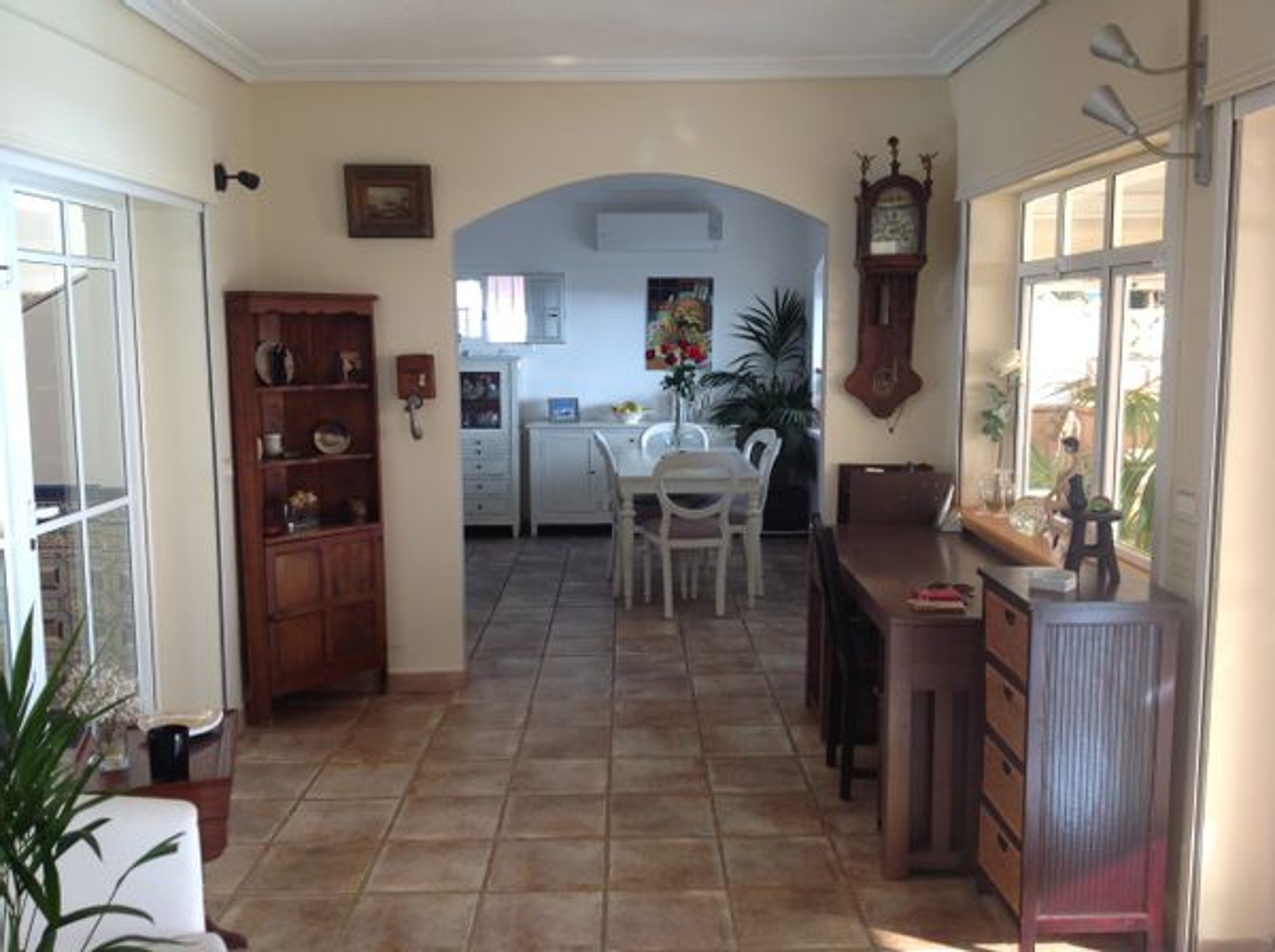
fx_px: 1287
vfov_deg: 40.6
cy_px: 476
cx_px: 638
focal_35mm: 35
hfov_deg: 52.7
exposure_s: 1/120
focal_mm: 4.28
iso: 80
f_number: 2.4
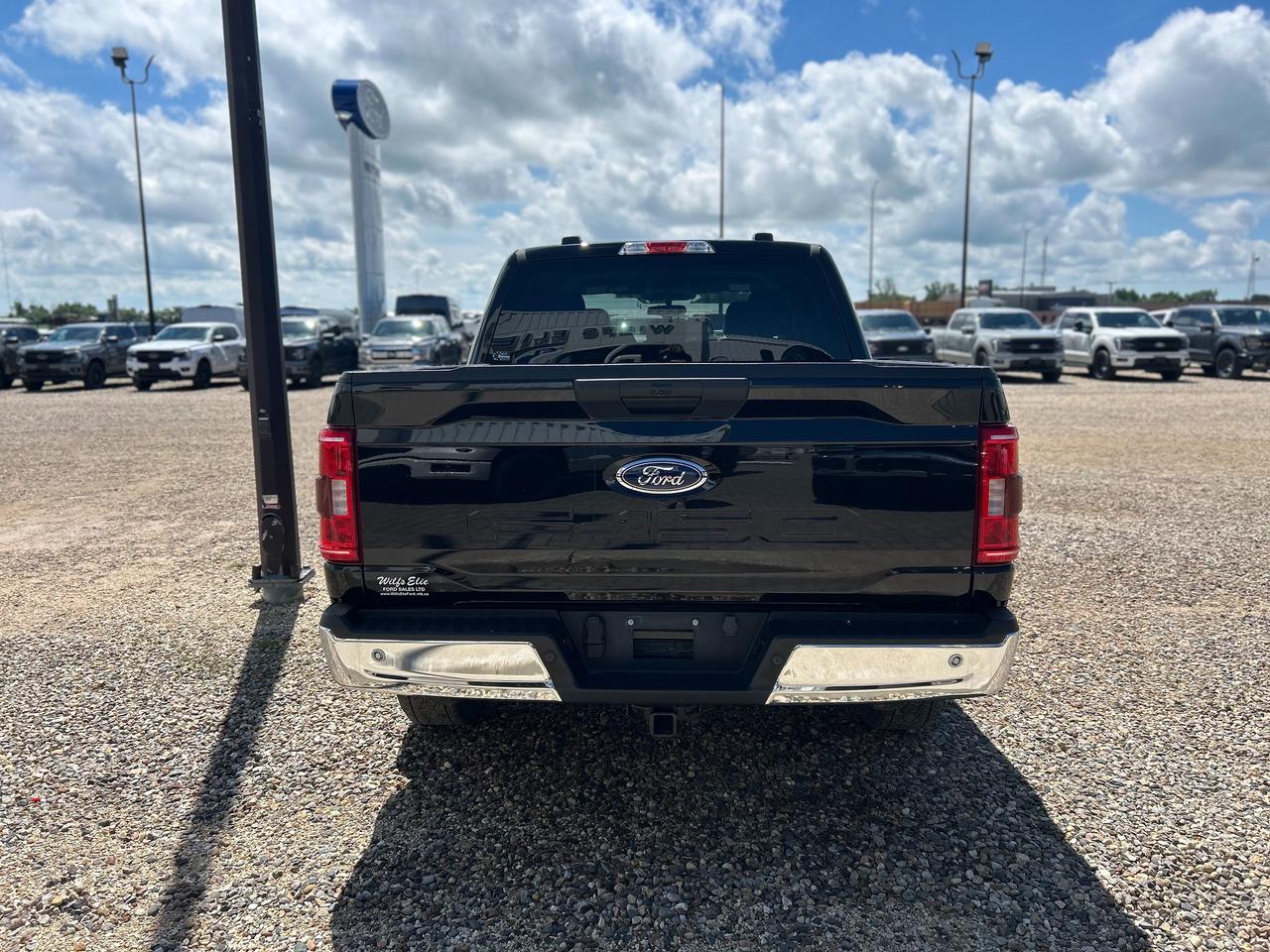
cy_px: 476
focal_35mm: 26
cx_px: 635
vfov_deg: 53.1
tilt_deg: -8.8
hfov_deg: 67.3
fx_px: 954
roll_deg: +0.4
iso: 50
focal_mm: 5.7
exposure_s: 1/5587
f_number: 1.5
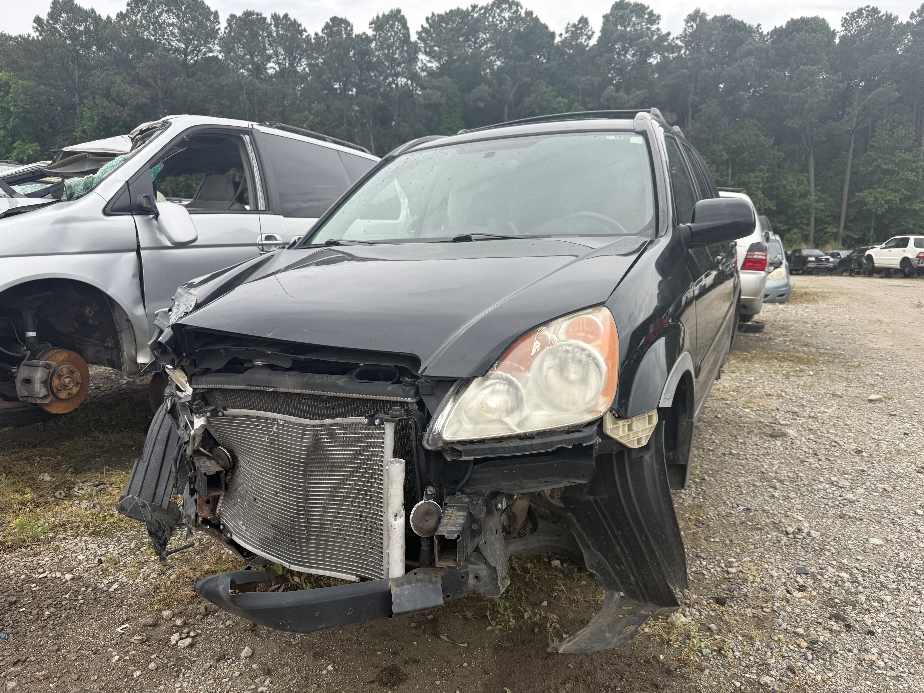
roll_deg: +2.3
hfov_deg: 71.6
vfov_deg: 56.8
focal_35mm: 24
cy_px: 346
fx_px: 641
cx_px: 462
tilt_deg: -5.2
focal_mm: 6.76
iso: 80
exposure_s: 1/1032
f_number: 1.78
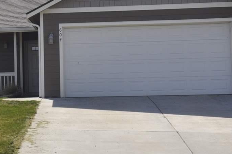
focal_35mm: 99
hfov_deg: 19.4
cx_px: -47
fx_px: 637
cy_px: 29
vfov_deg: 13.7
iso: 200
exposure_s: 1/320
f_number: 9
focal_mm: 22
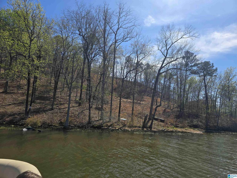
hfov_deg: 73.9
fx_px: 157
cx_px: 118
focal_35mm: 23
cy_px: 89
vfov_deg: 58.9
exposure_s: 1/981
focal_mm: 6.3
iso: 12
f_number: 1.7
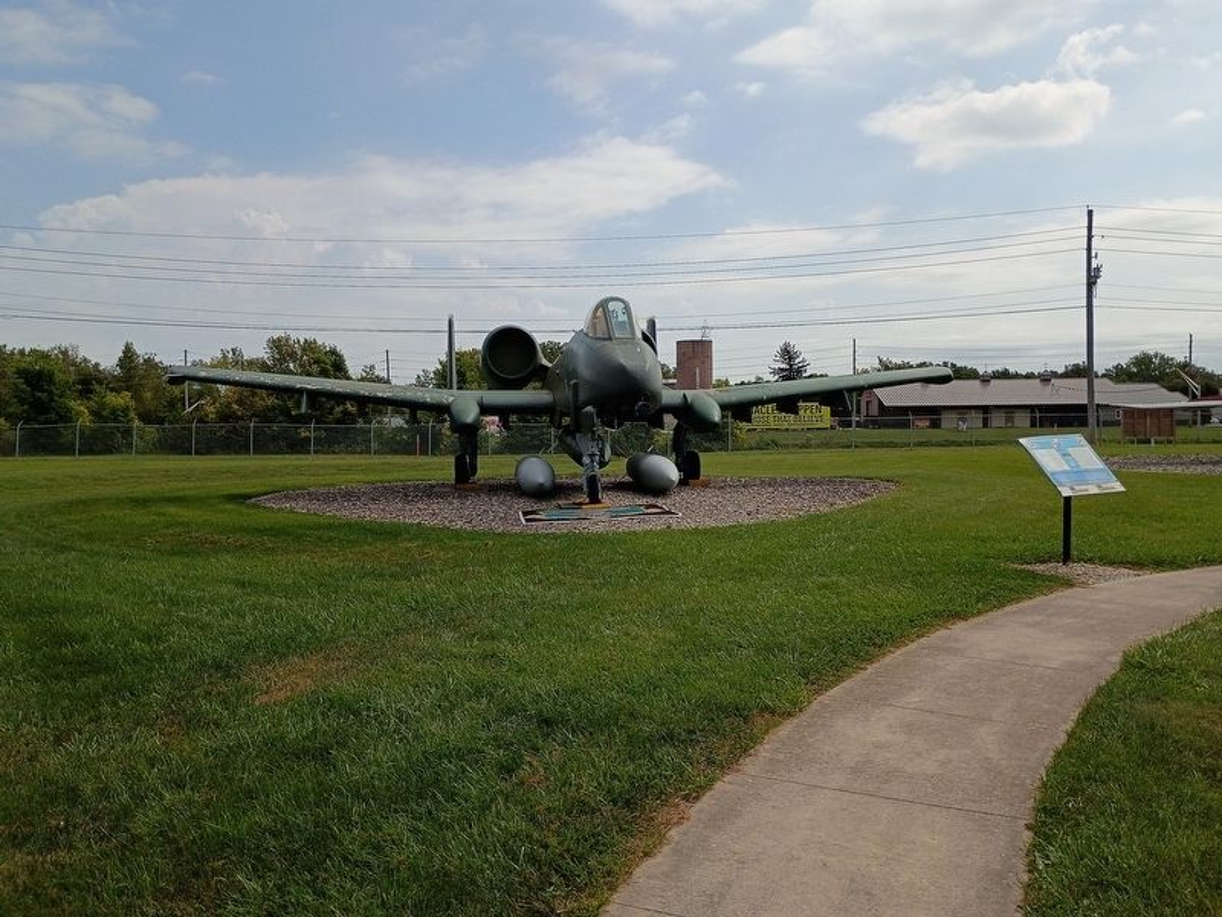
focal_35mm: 29
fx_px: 1024
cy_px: 458
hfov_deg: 61.7
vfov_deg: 48.2
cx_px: 611
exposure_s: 1/2304
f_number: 1.8
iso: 102
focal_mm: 4.27
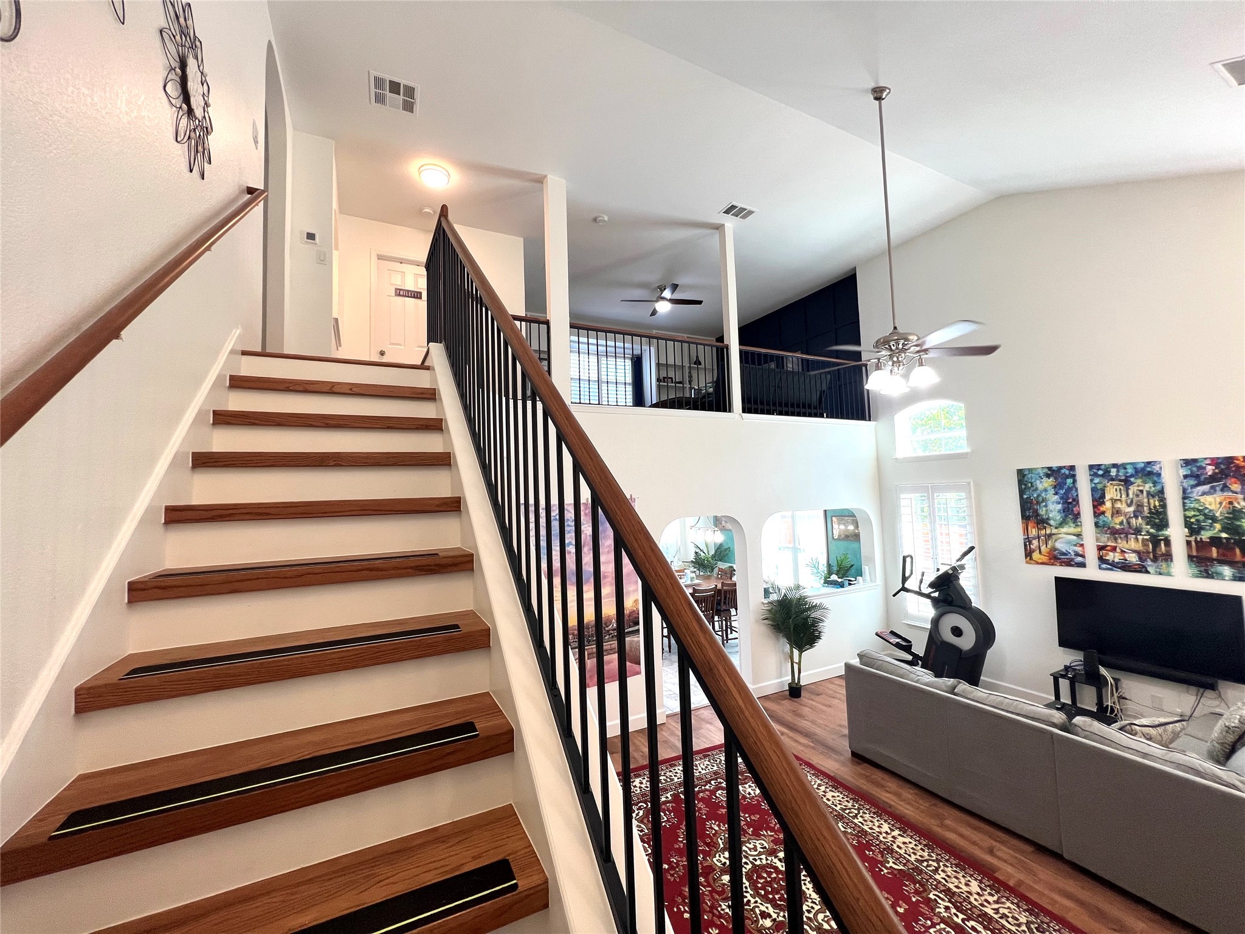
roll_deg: +2.0
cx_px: 622
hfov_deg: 106.2
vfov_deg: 89.9
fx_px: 468
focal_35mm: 13
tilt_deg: +3.3
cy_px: 467
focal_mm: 1.57
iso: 125
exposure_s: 1/120
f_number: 1.8
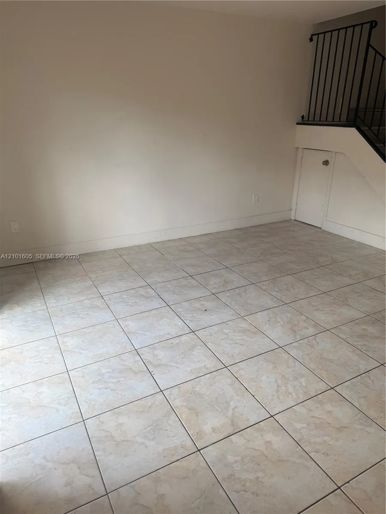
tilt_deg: -23.3
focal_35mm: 24
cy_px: 257
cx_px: 193
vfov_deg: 71.6
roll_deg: -0.6
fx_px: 357
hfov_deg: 56.8
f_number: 1.78
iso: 80
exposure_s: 1/381
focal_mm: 6.76
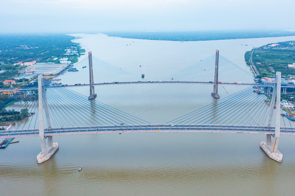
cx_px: 159
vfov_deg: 41.1
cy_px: 89
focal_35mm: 32
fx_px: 262
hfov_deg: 58.7
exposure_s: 1/200
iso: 200
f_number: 2.8
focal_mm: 10.26
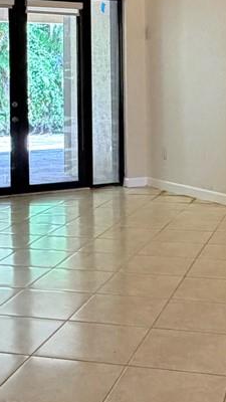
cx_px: 137
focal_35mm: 61
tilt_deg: -0.7
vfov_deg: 33.6
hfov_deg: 19.7
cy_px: 95
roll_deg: +1.1
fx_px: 650
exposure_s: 1/120
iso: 250
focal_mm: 2.22
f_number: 2.2
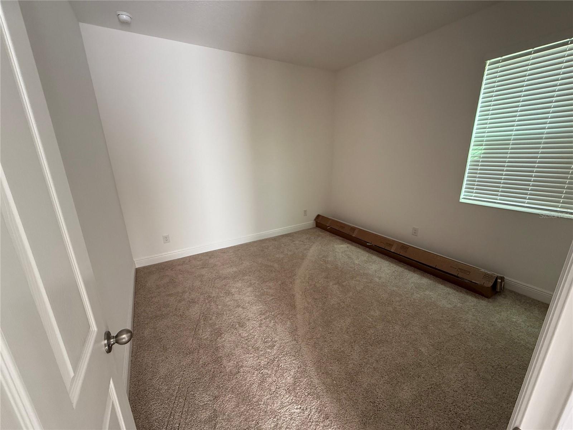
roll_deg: +1.2
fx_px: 232
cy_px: 215
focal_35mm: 14
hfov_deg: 102.1
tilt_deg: -15.6
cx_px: 286
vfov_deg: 85.7
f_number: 2.2
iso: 250
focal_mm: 2.22
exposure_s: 1/99
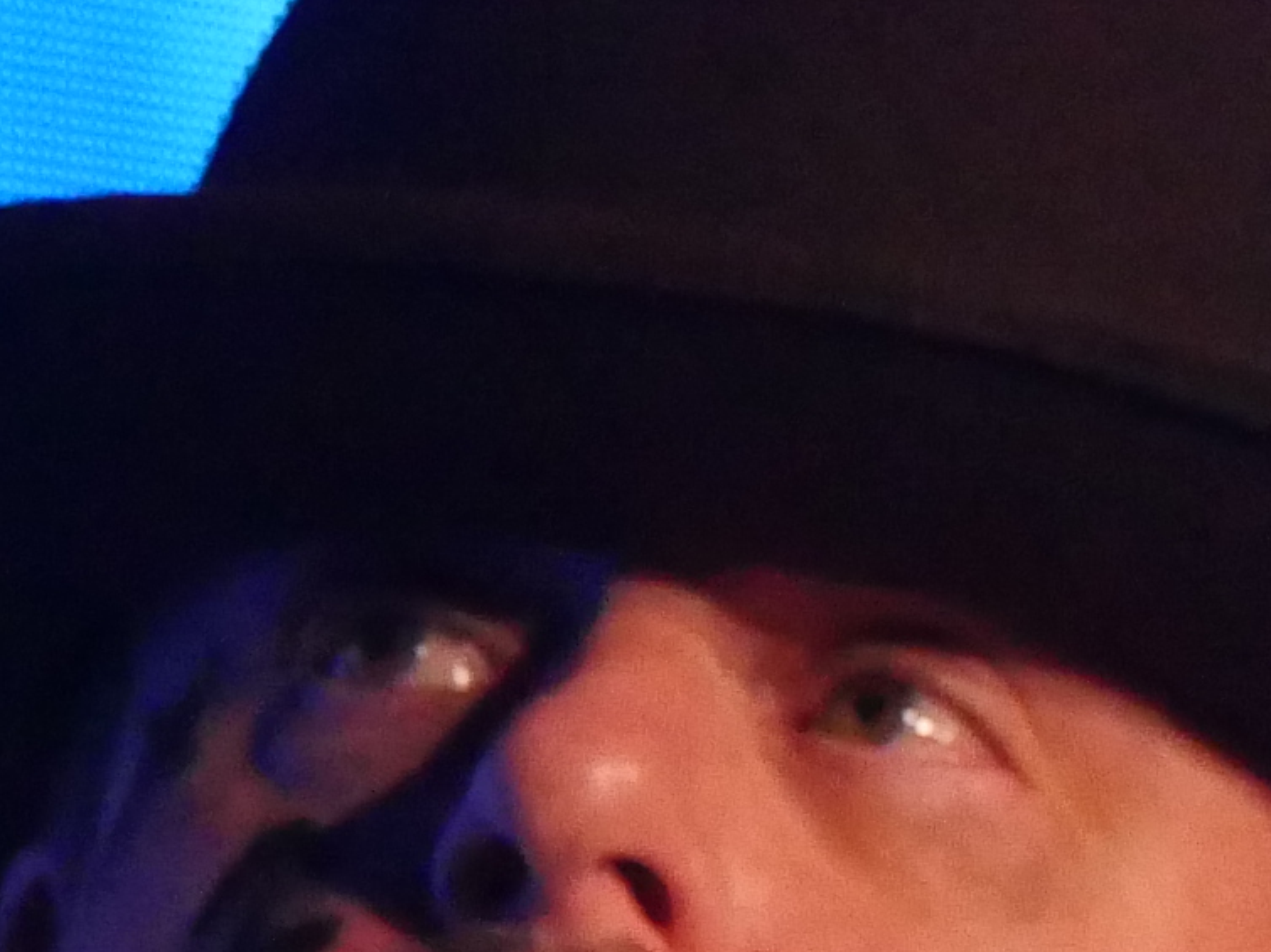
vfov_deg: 1.5
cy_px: 2615
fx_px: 35898
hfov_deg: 2.0
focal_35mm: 978
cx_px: 1140
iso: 3200
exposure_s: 1/160
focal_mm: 80
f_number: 5.1
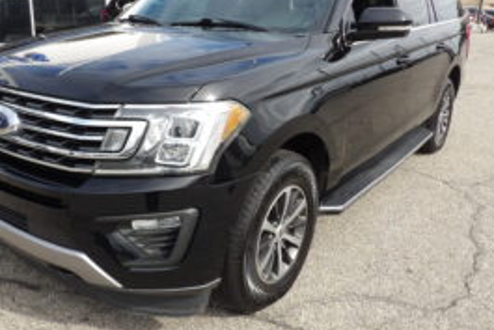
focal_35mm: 33
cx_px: 207
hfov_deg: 56.9
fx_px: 453
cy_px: 135
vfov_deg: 39.9
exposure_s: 1/556
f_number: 3.2
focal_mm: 4.3
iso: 100
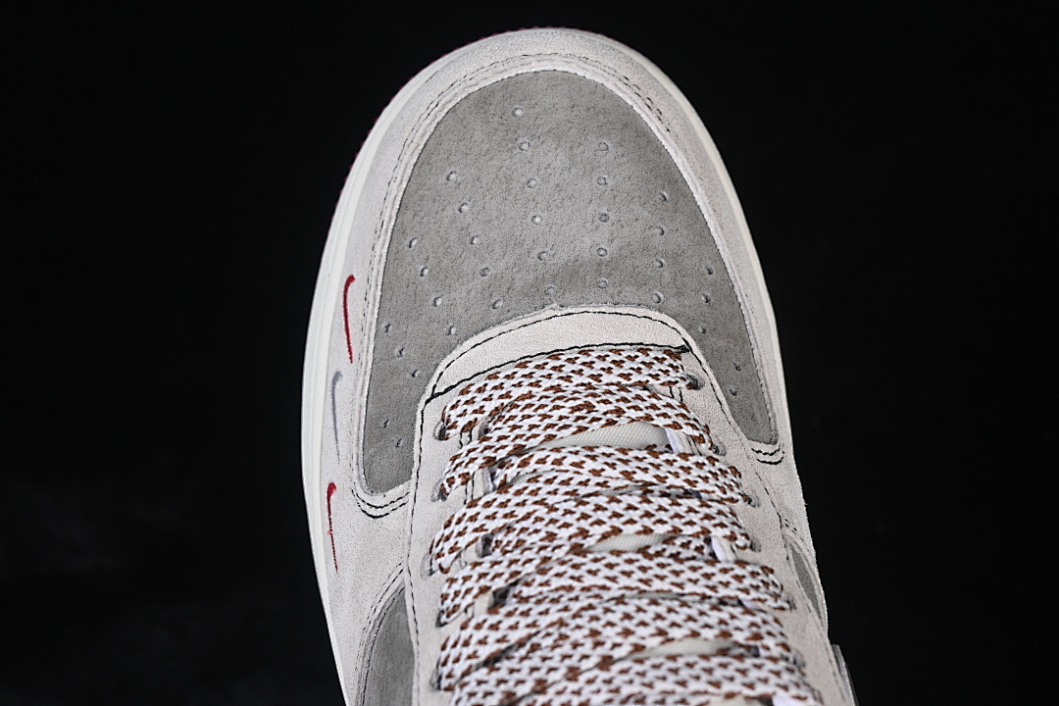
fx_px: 2206
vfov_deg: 18.2
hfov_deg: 27.0
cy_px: 353
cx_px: 530
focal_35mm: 75
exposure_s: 1/80
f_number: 7.1
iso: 160
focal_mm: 50
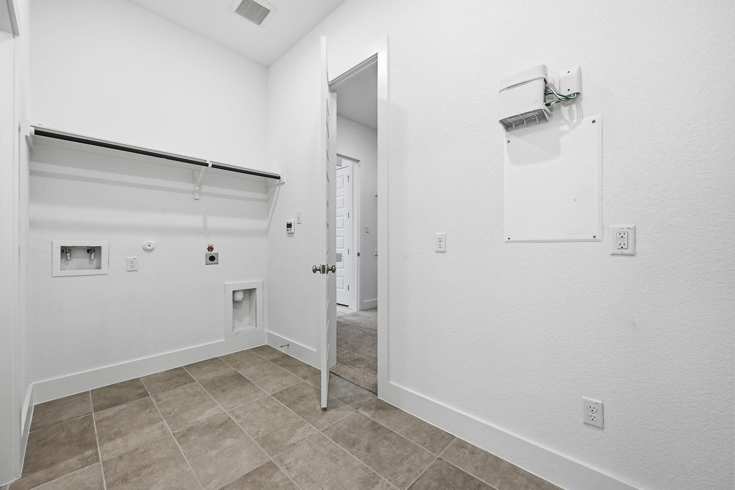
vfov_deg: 81.2
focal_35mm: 14
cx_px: 368
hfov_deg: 104.3
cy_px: 245
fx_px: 286
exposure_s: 1/10
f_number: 8
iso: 100
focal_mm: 14
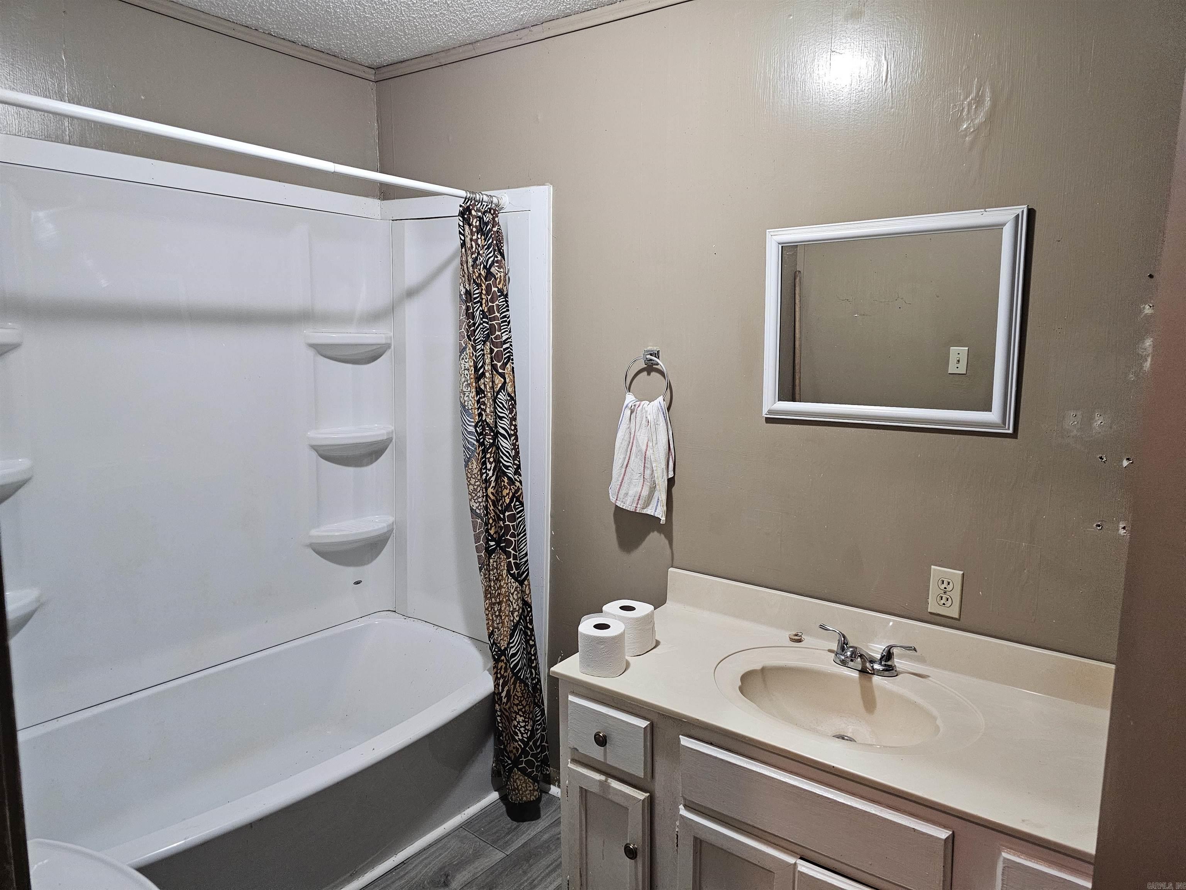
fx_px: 788
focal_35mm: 23
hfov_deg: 73.9
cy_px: 445
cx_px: 593
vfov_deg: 58.9
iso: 640
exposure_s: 1/120
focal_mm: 6.3
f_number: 1.7
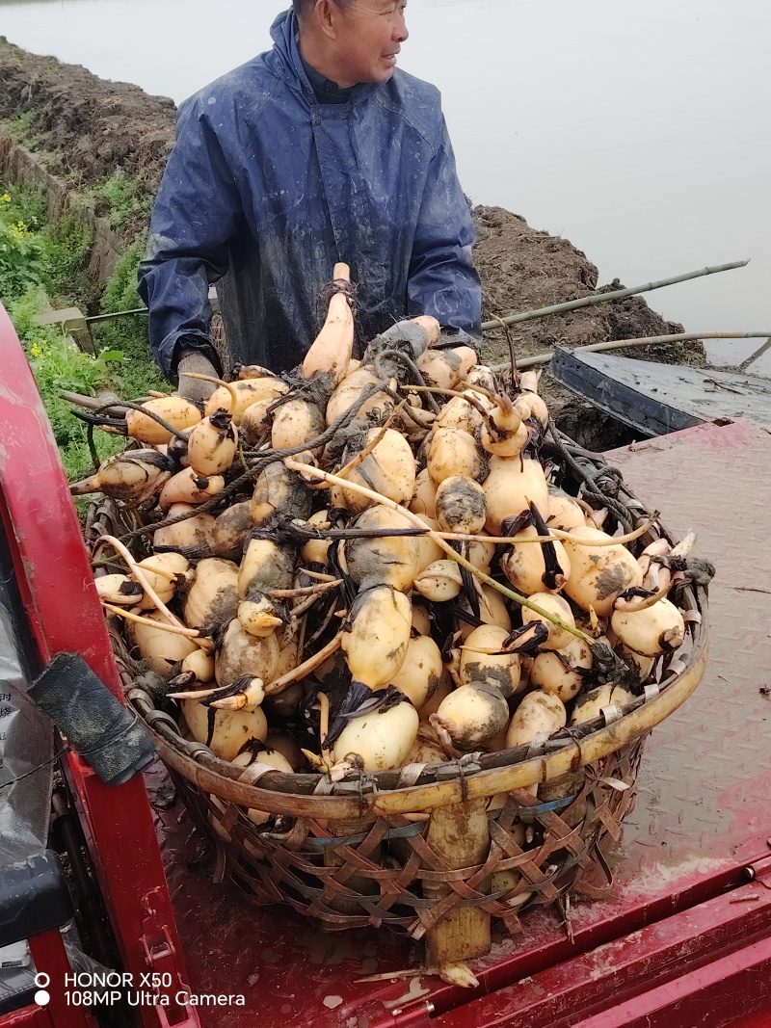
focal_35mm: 41
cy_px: 514
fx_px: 1218
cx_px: 386
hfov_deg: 35.1
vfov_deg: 45.8
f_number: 1.75
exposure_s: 1/140
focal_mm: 5.25
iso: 100
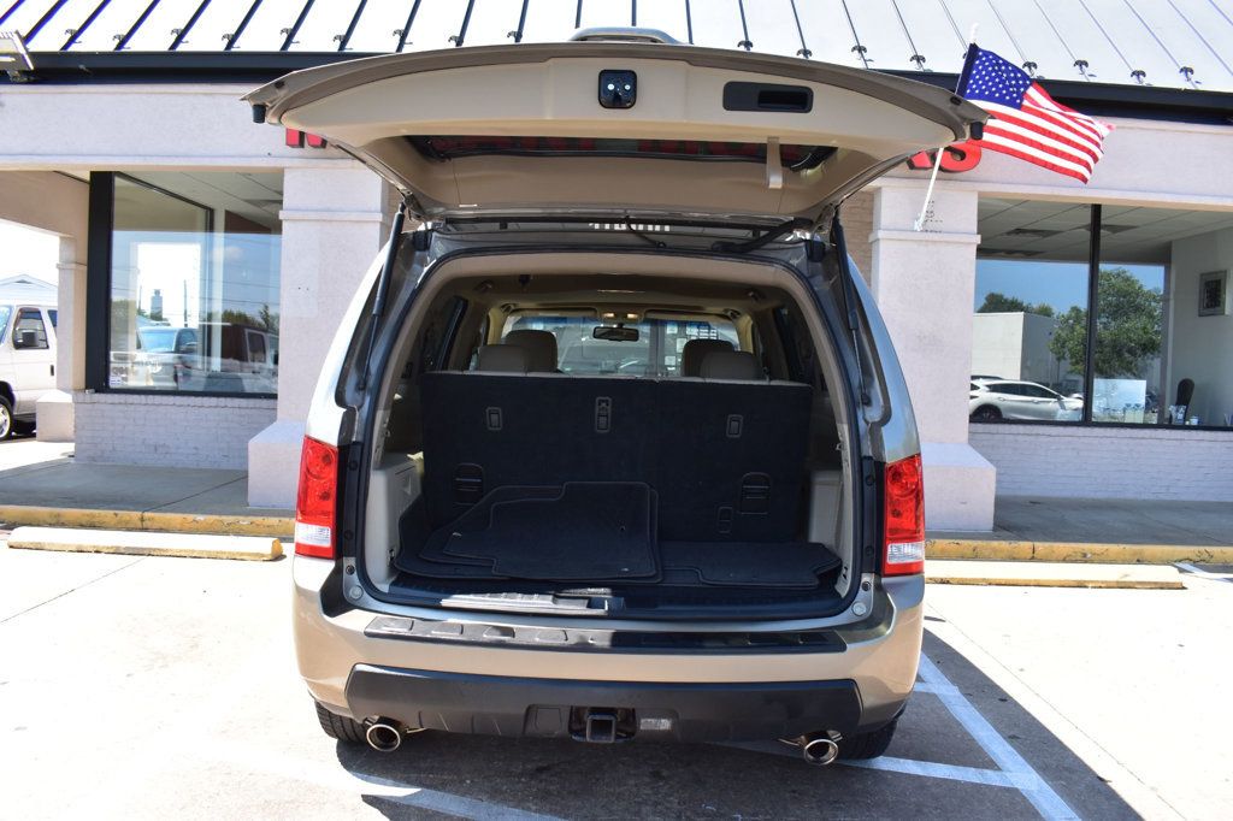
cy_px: 410
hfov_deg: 67.4
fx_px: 924
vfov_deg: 47.9
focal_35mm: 27
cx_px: 616
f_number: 10
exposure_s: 1/200
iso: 400
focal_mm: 18
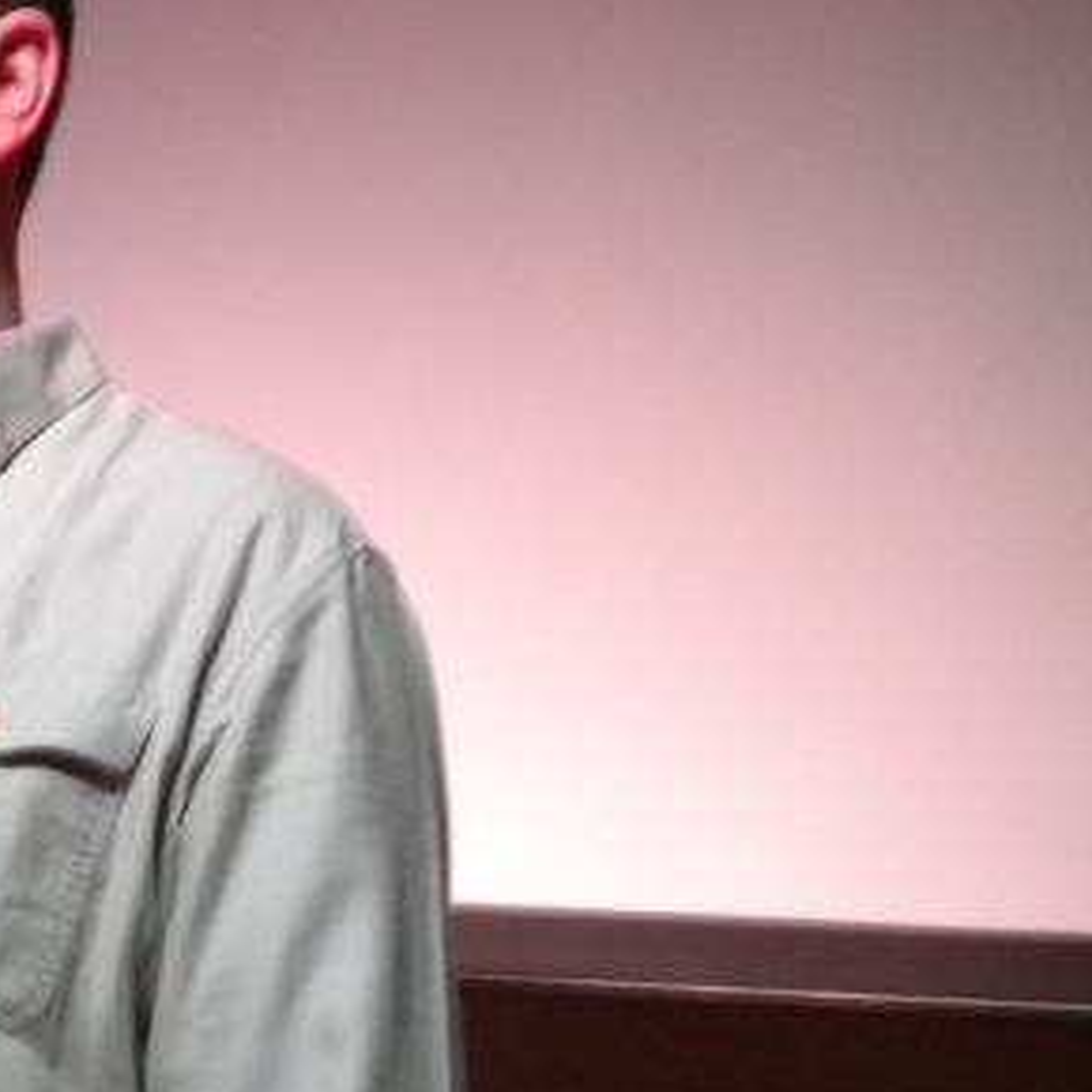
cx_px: -90
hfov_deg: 16.4
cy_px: 523
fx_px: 3676
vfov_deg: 16.9
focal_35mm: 103
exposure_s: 1/11.2
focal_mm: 9.3
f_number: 3.9
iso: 400
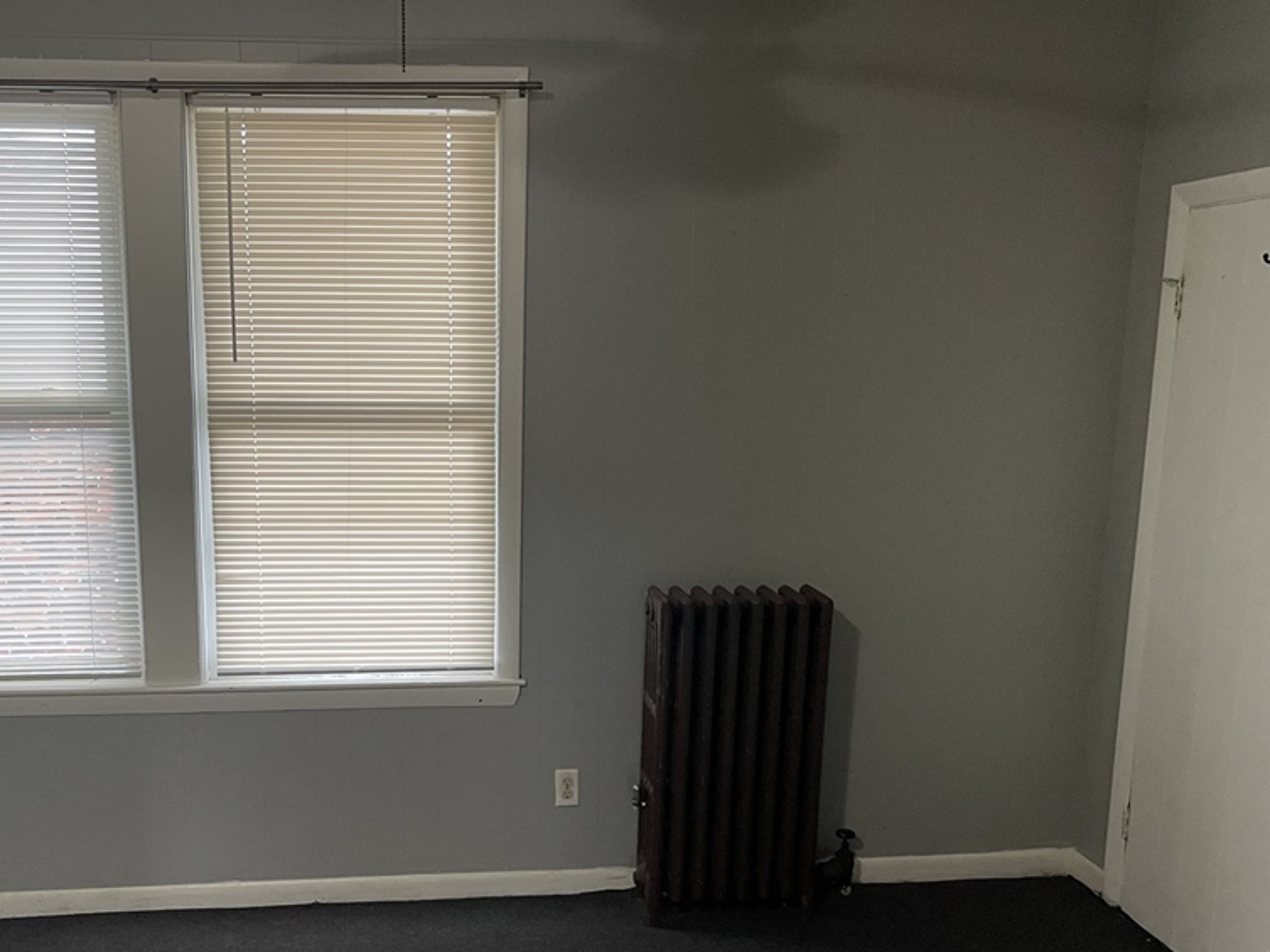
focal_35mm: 34
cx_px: 489
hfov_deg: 53.5
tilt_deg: -11.4
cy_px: 578
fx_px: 1248
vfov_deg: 41.6
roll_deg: -0.5
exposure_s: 1/60
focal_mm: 5.1
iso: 125
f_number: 1.6
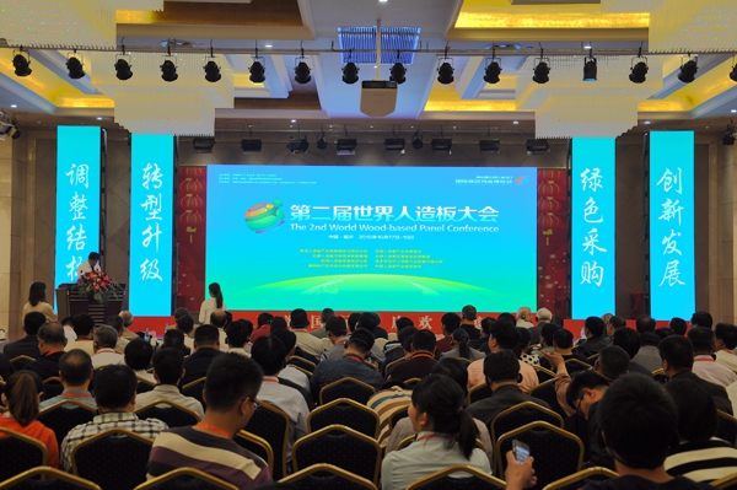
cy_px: 245
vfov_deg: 26.4
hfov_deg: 38.9
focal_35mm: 51
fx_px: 1043
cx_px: 368
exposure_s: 1/50
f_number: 4.2
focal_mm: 34
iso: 320
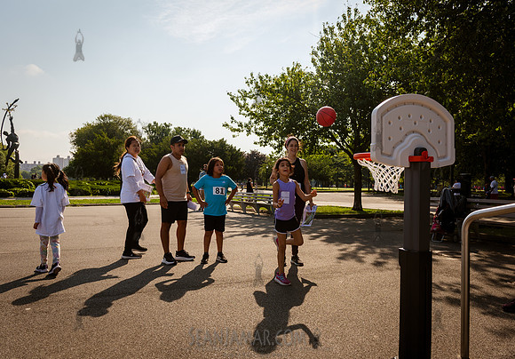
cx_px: 269
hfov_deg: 64.9
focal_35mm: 28
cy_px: 179
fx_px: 405
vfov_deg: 47.8
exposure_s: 1/1600
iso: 250
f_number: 4.5
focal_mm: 27
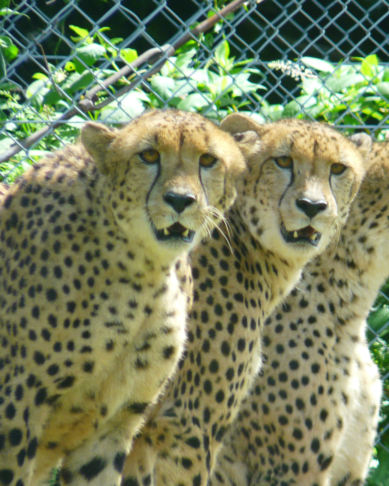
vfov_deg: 2.4
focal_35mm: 820
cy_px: 216
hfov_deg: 1.9
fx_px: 11798
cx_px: 348
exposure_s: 1/160
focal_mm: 82.8
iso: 100
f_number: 4.2
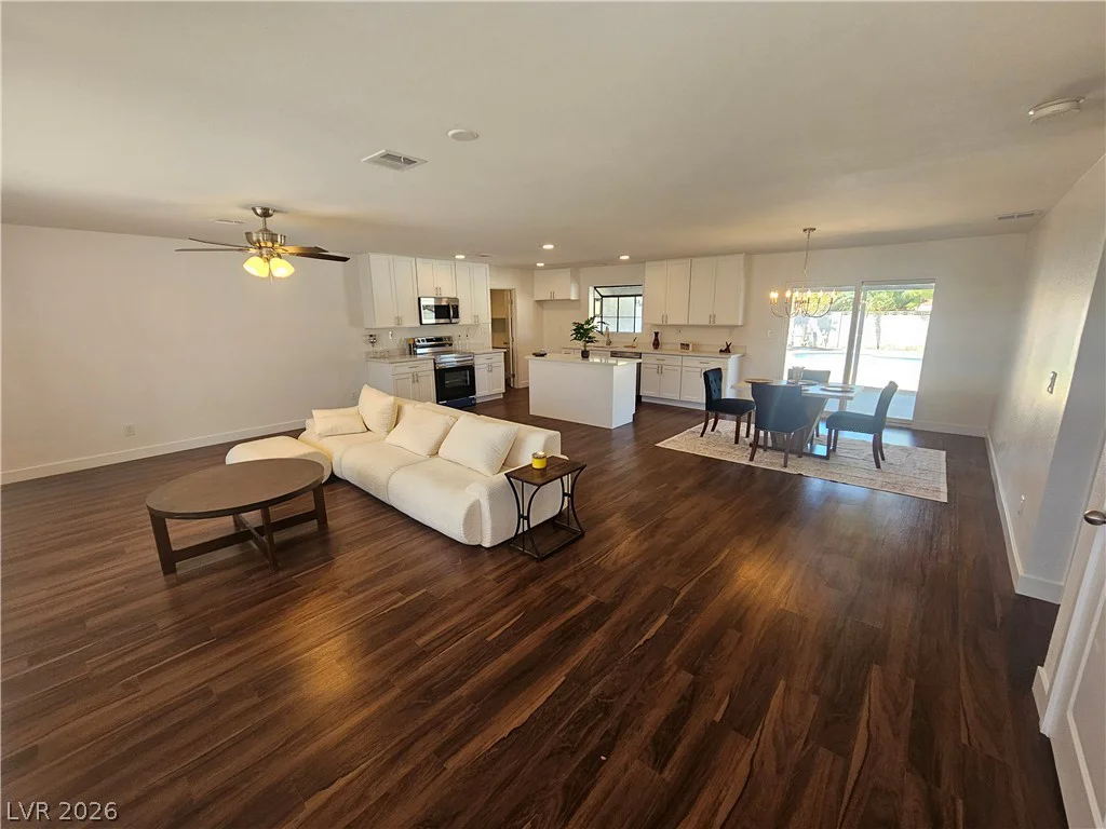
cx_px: 553
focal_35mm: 13
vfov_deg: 89.9
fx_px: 415
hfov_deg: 106.2
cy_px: 414
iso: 80
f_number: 2.2
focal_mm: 2.2
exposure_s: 1/60
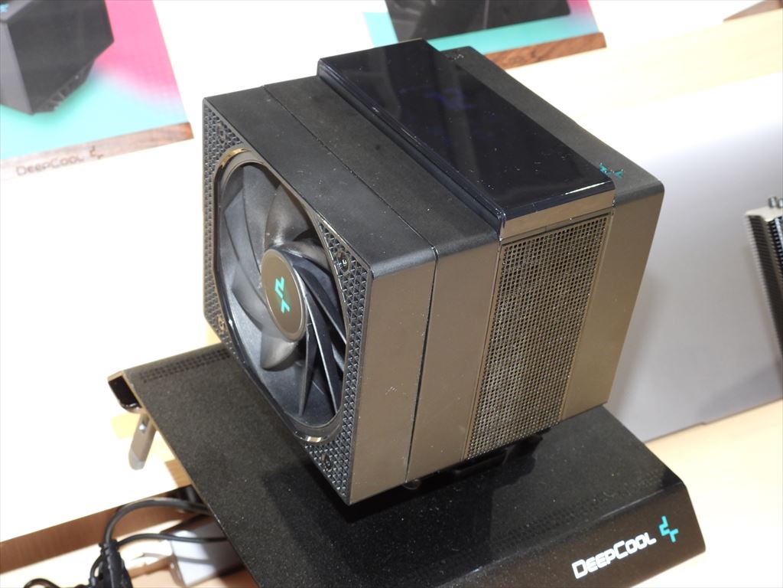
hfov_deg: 38.2
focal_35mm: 50
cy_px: 294
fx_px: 1131
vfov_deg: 29.1
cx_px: 392
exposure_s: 1/30
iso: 200
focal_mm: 8.9
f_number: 3.5
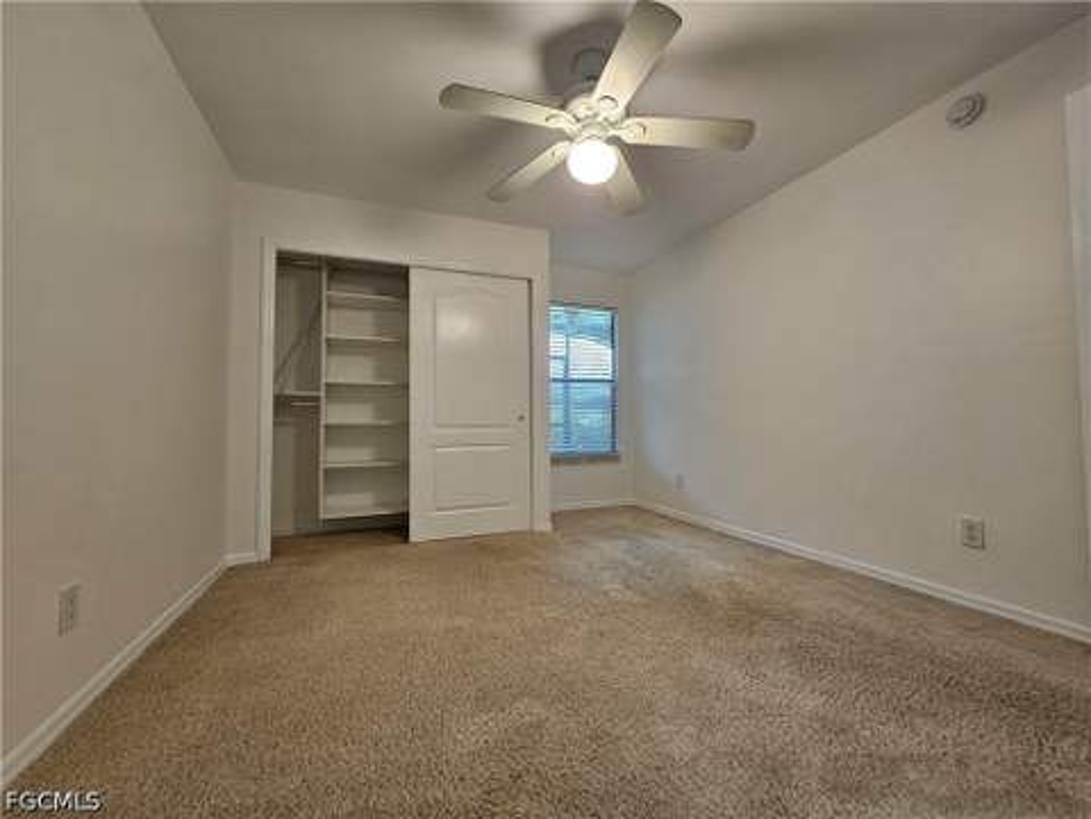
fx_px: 410
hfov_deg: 106.2
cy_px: 410
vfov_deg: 89.9
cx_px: 546
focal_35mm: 13
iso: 80
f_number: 2.2
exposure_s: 1/60
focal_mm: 2.2
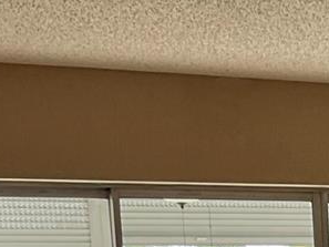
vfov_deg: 8.7
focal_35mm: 156
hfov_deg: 11.8
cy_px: 567
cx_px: 570
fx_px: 1483
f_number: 1.8
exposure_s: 1/134
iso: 16
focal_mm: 3
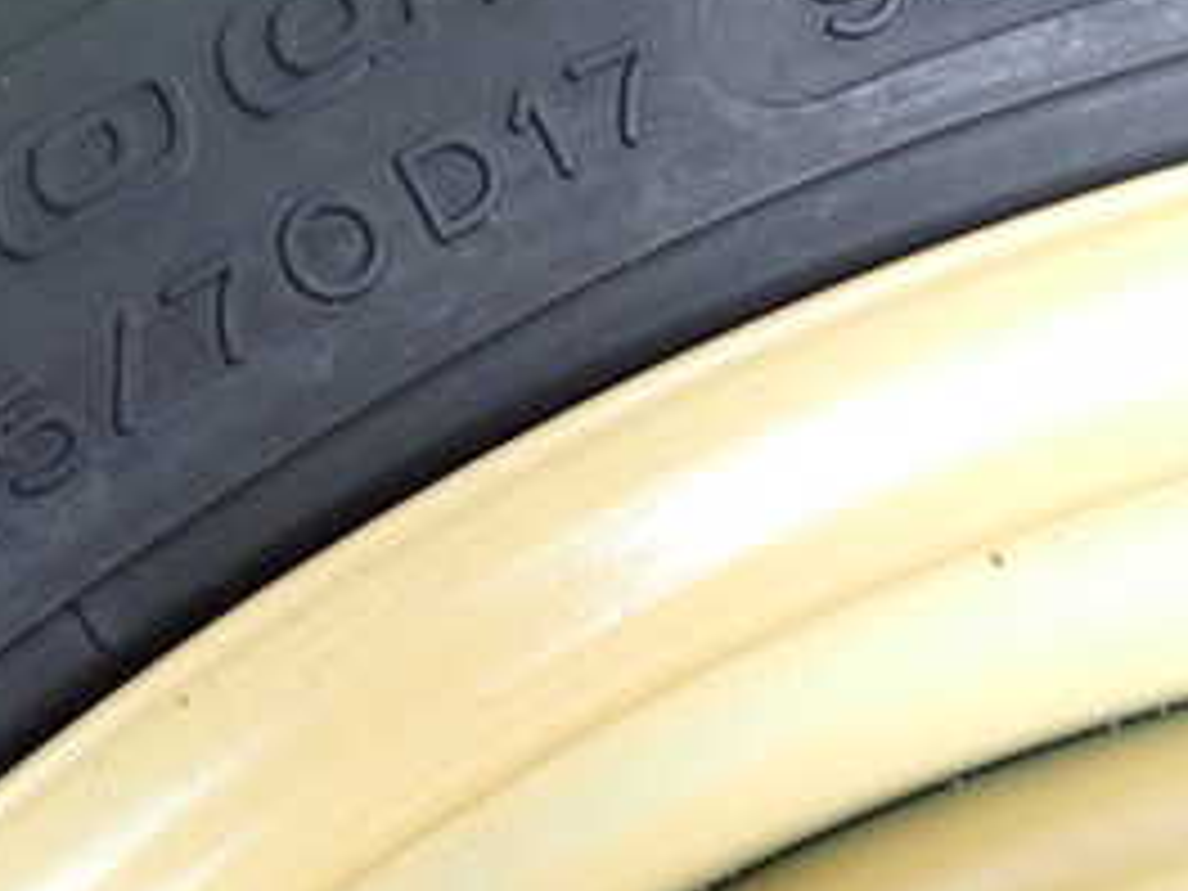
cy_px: 333
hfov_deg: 19.3
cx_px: 99
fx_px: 3432
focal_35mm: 100
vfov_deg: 14.8
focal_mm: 7.84
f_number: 2.9
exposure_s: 1/125
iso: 800
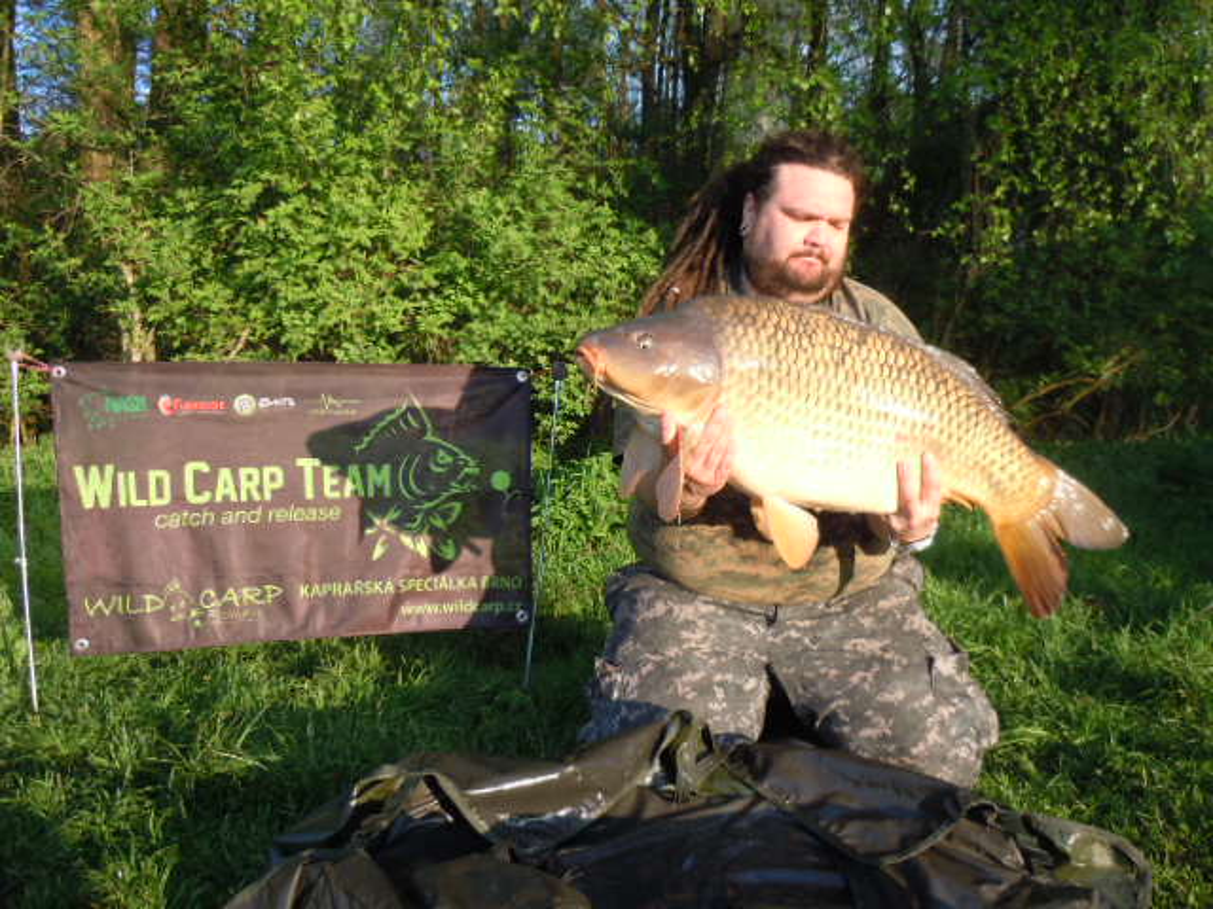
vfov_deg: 46.8
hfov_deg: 60.0
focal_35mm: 30
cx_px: 606
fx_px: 1051
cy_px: 454
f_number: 3.5
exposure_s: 1/160
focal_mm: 5.4
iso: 100
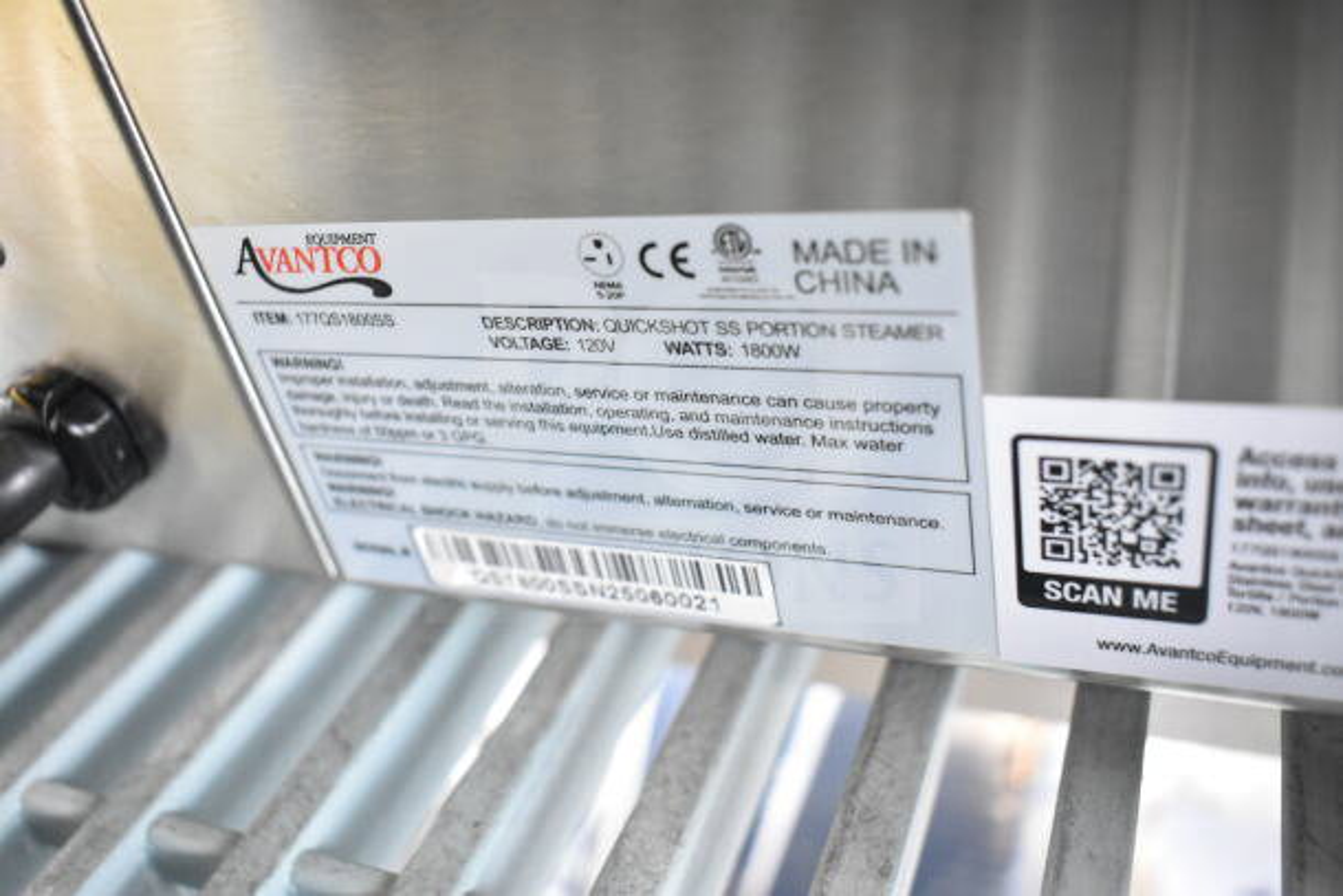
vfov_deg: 40.0
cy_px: 448
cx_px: 672
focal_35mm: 33
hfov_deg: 57.2
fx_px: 1231
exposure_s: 1/40
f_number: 3.8
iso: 2200
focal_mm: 22
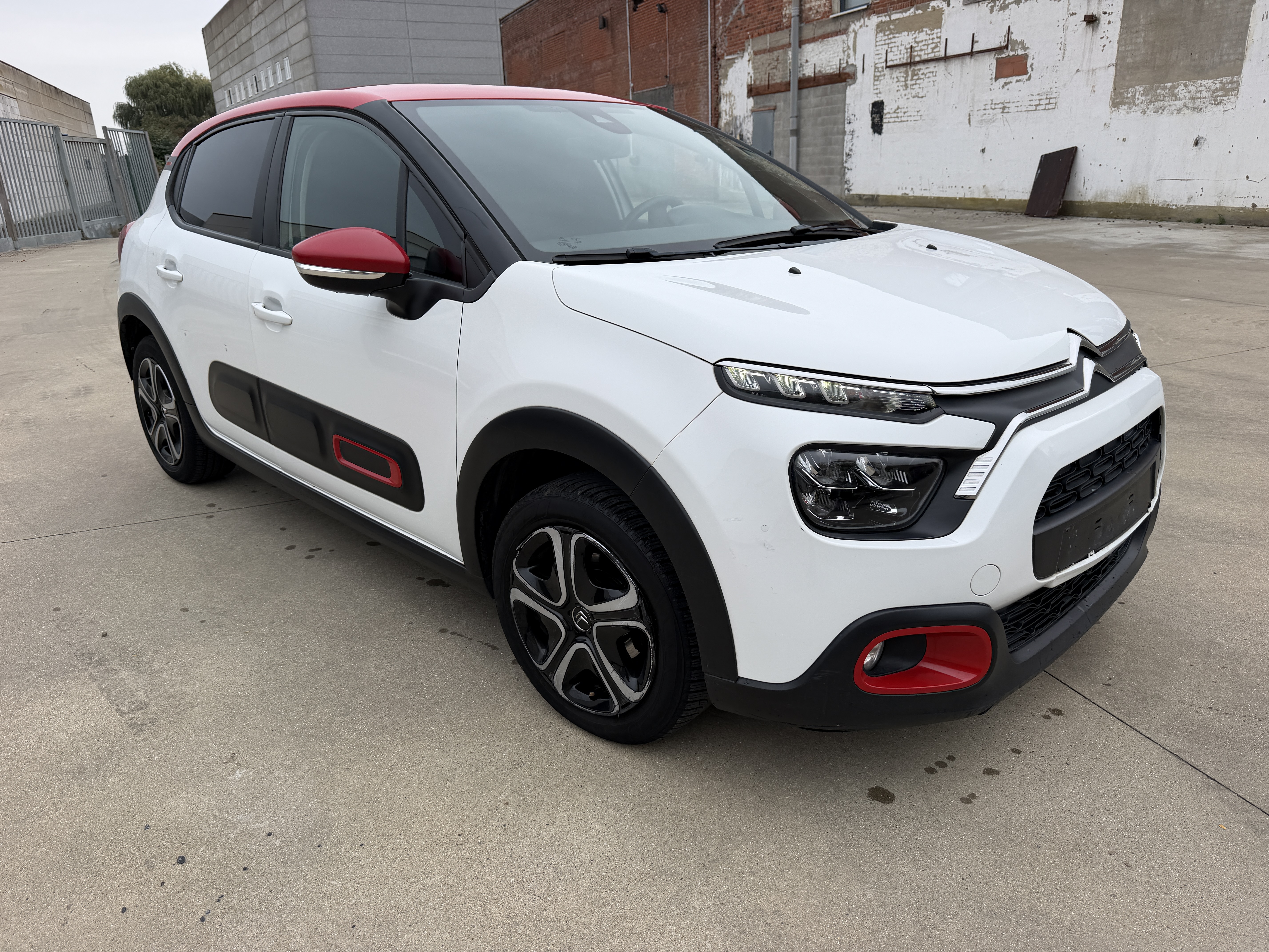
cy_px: 476
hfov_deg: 71.6
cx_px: 634
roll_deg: +2.6
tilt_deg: -17.0
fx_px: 880
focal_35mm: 24
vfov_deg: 56.8
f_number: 1.78
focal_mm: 6.76
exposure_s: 1/1005
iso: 80
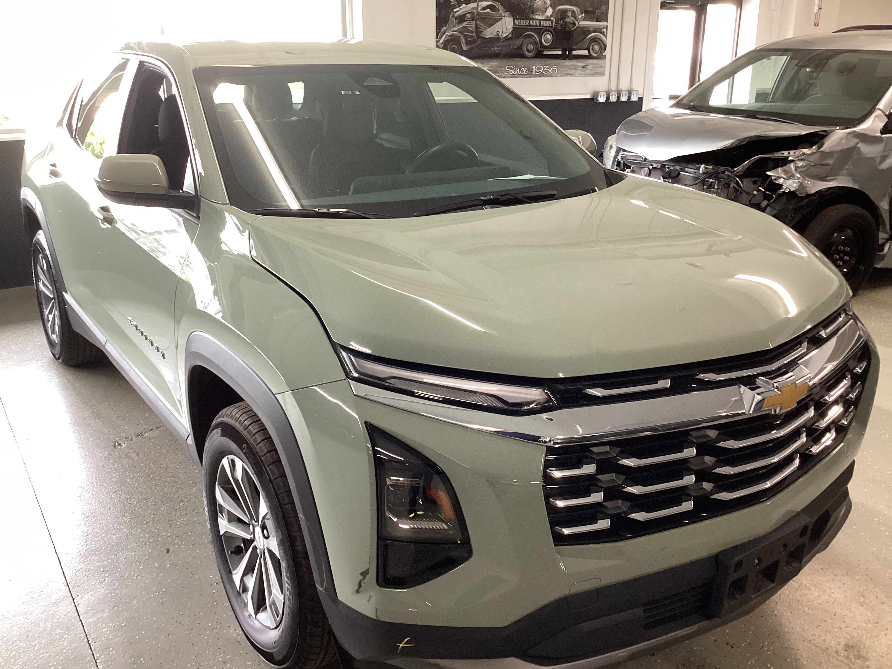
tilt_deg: -19.8
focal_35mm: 31
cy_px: 334
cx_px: 446
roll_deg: -0.4
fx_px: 799
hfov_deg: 58.4
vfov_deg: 45.4
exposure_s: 1/50
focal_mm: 3.3
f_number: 2.4
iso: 125
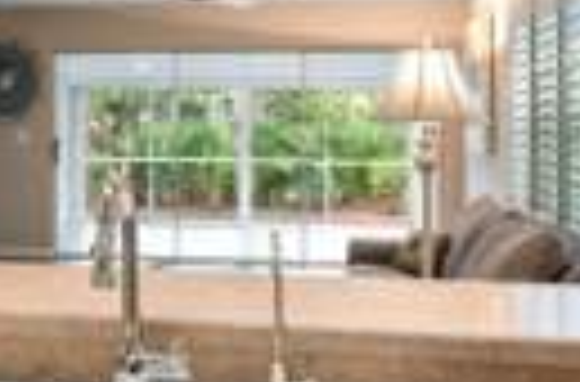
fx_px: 899
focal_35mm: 56
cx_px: 90
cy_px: 189
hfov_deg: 34.3
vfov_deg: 24.0
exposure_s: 1/3
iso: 200
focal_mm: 10
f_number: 8
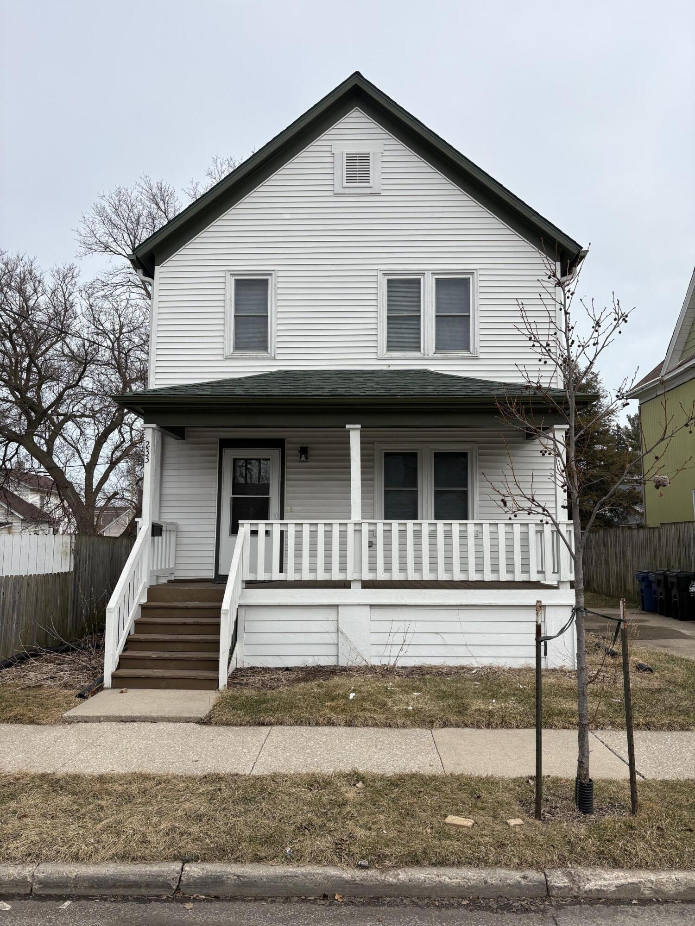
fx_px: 696
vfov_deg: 67.3
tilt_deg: +6.9
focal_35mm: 26
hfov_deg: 53.1
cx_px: 348
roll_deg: -0.2
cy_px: 463
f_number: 1.6
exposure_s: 1/3279
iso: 50
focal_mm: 5.96
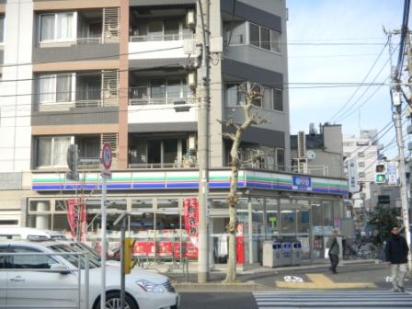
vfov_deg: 31.5
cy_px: 154
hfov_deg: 41.2
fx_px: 547
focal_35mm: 46
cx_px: 206
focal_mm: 8.3
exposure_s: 1/498
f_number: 4.1
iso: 200
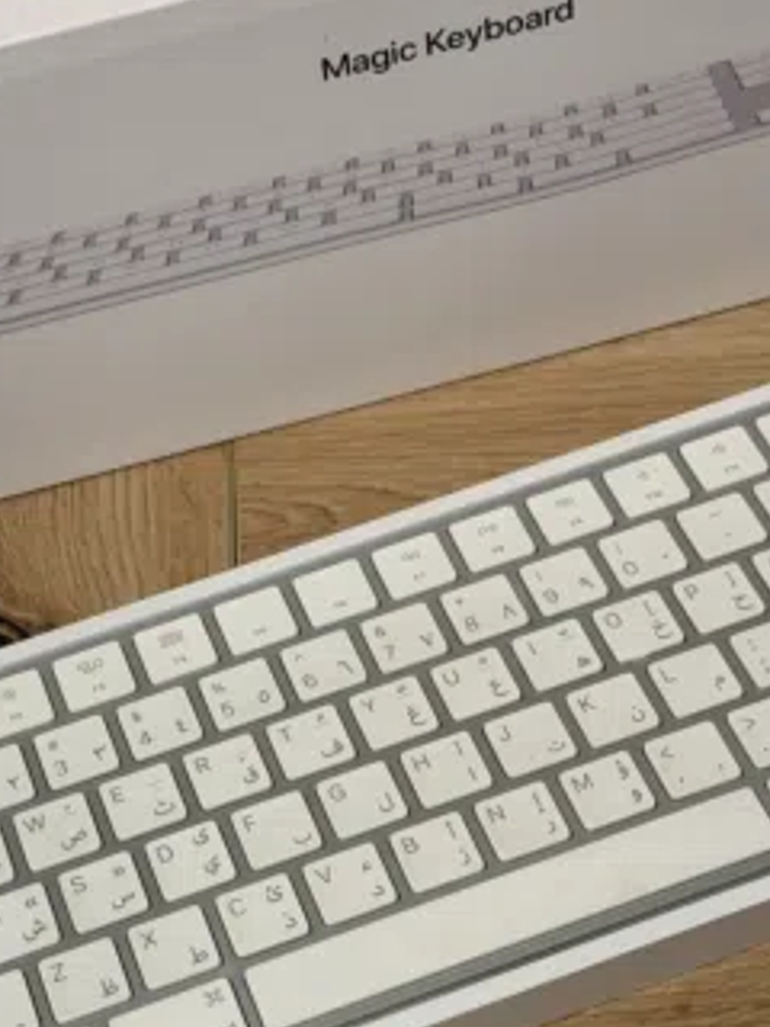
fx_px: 2373
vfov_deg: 24.3
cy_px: 669
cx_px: 286
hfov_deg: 18.4
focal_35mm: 80
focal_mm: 6.76
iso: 64
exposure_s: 1/100
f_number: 1.78
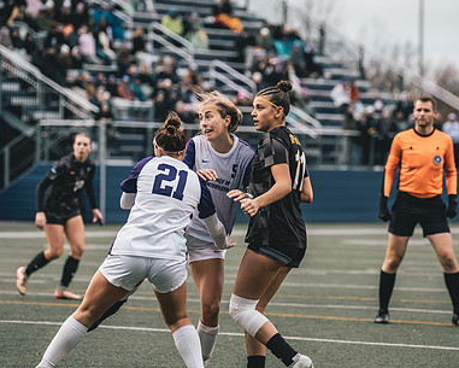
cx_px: 296
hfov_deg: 9.3
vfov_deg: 7.4
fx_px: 2826
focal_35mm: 208
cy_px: 194
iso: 400
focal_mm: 123
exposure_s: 1/1250
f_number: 2.8
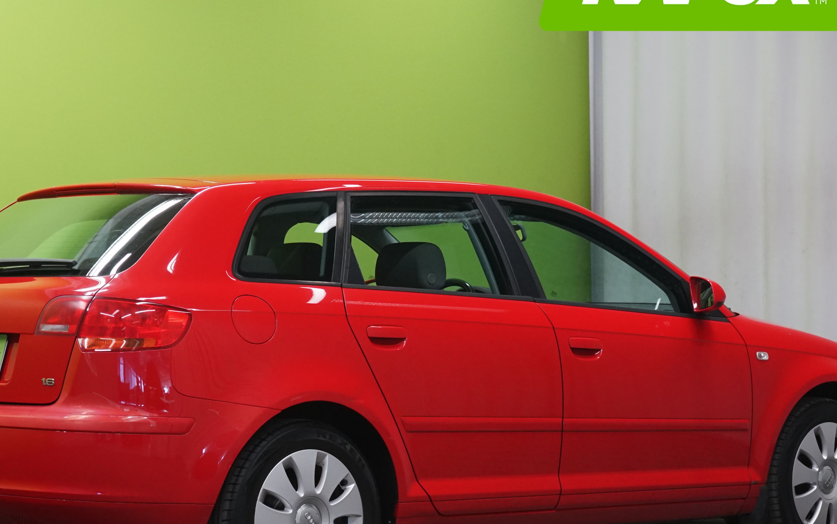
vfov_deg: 13.2
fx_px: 2258
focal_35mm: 99
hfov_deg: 21.0
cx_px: 386
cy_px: 293
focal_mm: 67
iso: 2000
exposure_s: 1/25
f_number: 9
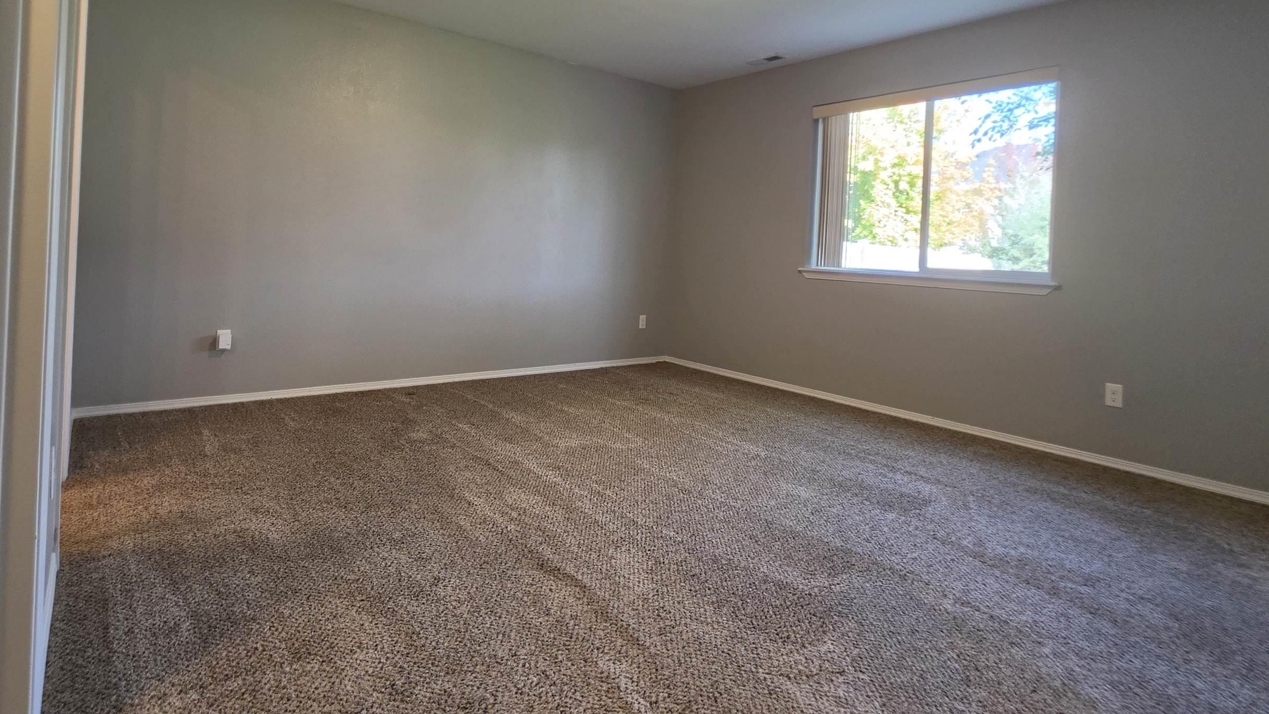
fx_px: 606
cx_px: 570
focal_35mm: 18
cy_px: 254
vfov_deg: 60.0
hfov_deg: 92.3
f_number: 1.9
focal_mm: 2.2
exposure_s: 1/120
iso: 160
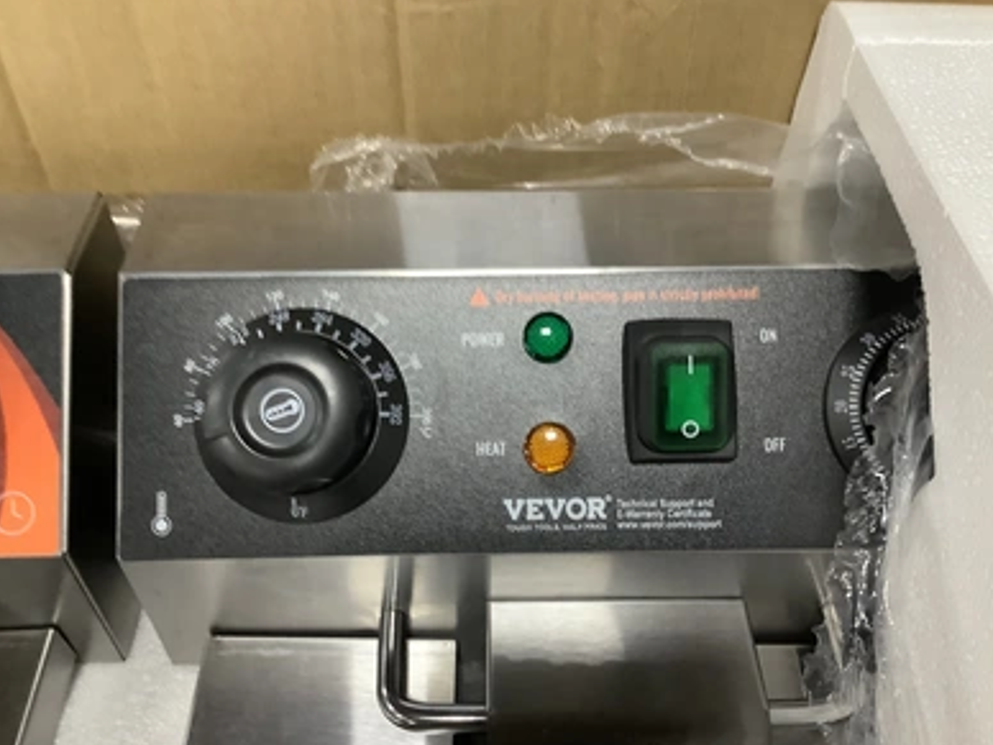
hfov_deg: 56.8
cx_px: 502
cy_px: 379
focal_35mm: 32
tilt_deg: -47.7
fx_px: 918
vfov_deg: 44.2
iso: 320
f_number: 2.4
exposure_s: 1/30
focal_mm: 3.3
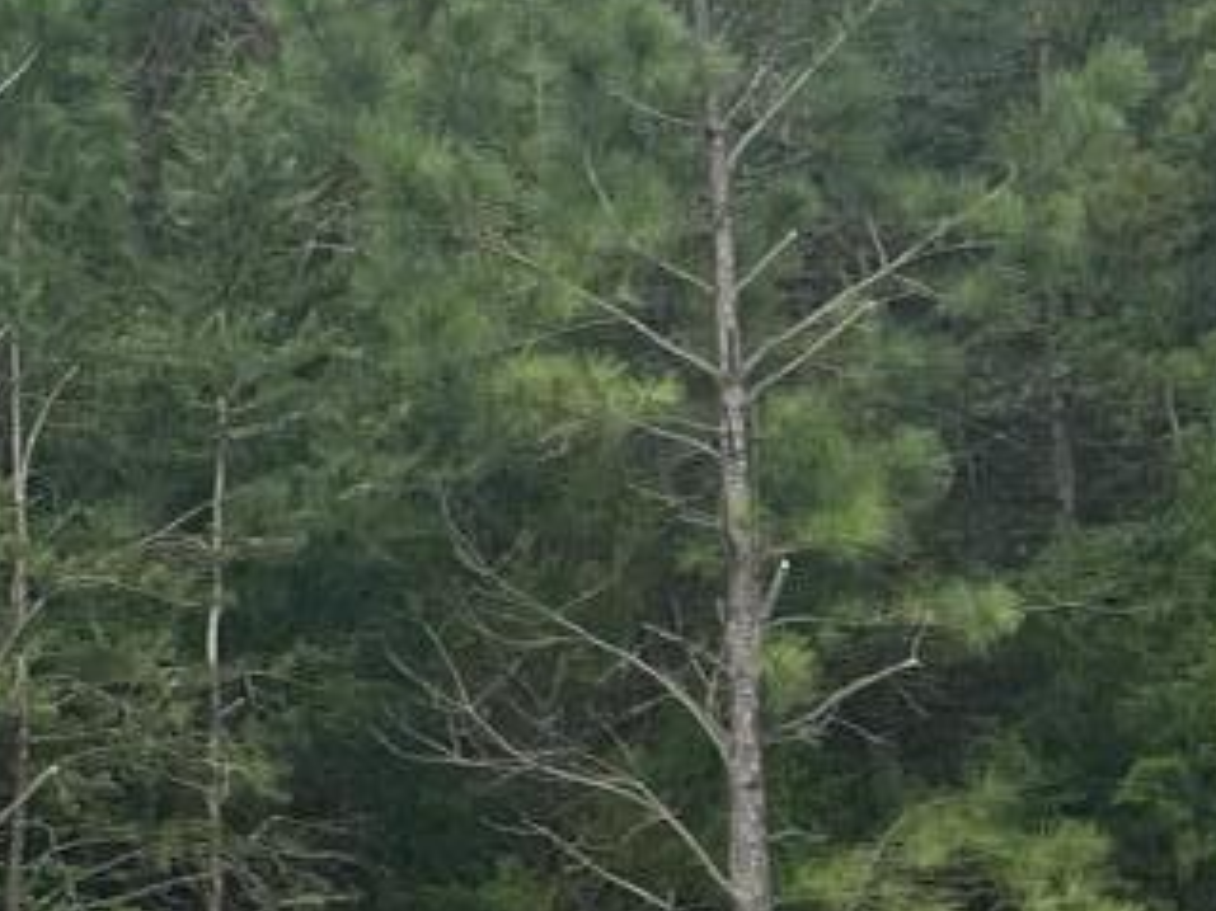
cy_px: 797
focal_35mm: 163
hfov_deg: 10.6
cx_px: -1567
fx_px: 5724
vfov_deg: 9.1
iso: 50
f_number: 1.5
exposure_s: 1/2571
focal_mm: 5.7
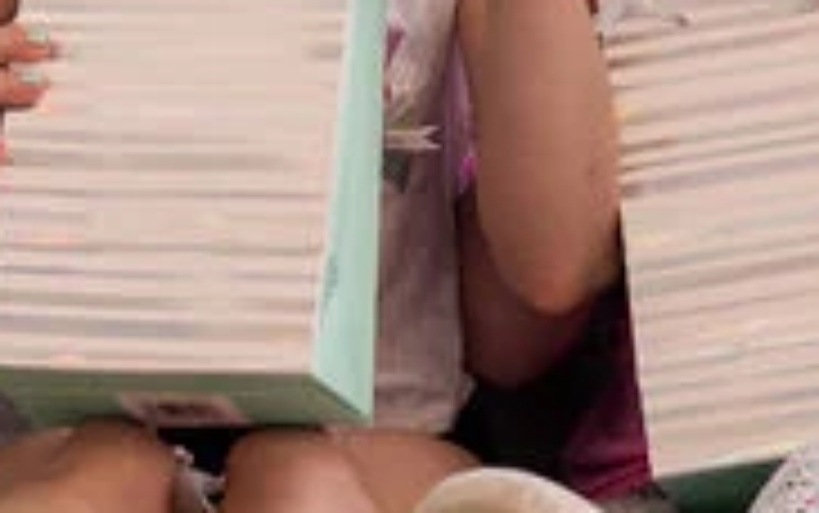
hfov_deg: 8.3
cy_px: -178
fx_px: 5517
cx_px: 1238
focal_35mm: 247
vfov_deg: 5.3
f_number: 2.8
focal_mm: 43
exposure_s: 1/250
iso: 500
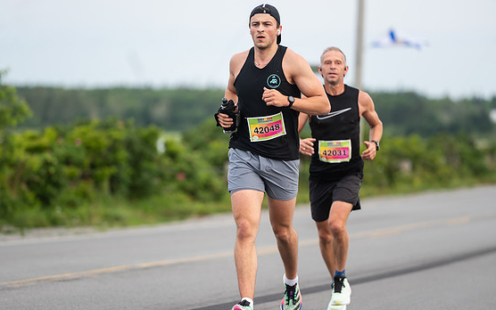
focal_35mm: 232
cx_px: 231
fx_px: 3137
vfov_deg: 5.7
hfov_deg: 9.0
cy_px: 160
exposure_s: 1/800
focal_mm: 200
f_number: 4
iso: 500
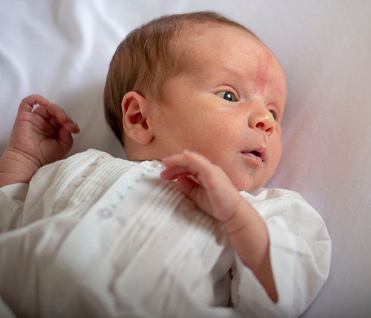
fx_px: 2934
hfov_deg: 7.2
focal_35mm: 260
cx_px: 255
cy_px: 168
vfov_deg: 6.2
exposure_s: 1/250
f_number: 2.8
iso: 80
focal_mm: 200
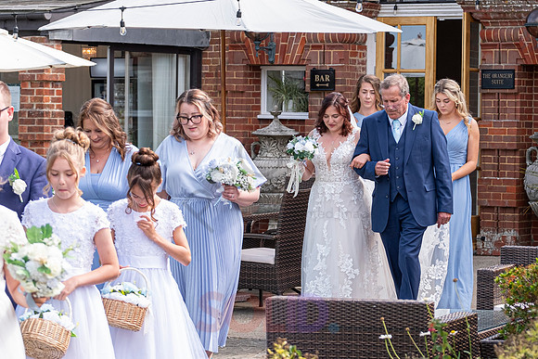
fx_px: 2038
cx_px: 336
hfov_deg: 15.0
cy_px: 151
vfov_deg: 10.1
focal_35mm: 136
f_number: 3.6
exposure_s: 1/640
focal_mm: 56.3
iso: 200
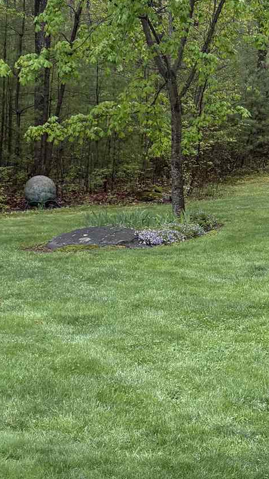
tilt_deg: +0.2
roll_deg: +0.7
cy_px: 178
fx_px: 989
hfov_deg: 15.3
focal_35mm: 78
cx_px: 244
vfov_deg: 27.1
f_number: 1.6
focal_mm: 5.96
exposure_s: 1/485
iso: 64
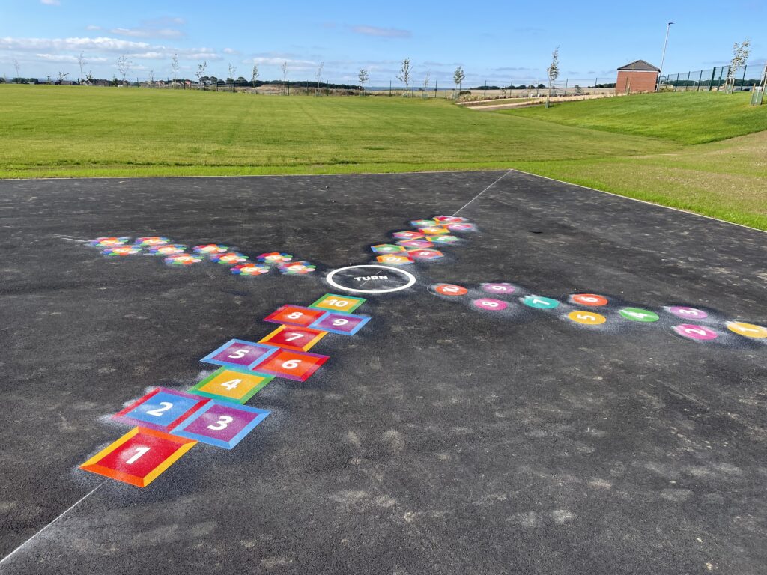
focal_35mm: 26
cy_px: 288
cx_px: 384
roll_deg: -1.8
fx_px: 576
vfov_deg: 53.1
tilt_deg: -16.6
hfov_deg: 67.3
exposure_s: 1/2681
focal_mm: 4.2
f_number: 1.6
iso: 32
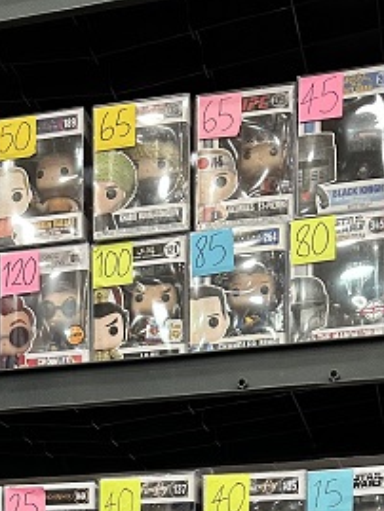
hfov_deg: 20.4
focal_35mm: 72
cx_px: 144
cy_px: 723
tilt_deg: -0.2
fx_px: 1064
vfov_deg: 22.9
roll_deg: -1.0
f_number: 1.78
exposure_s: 1/60
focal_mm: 6.86
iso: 250
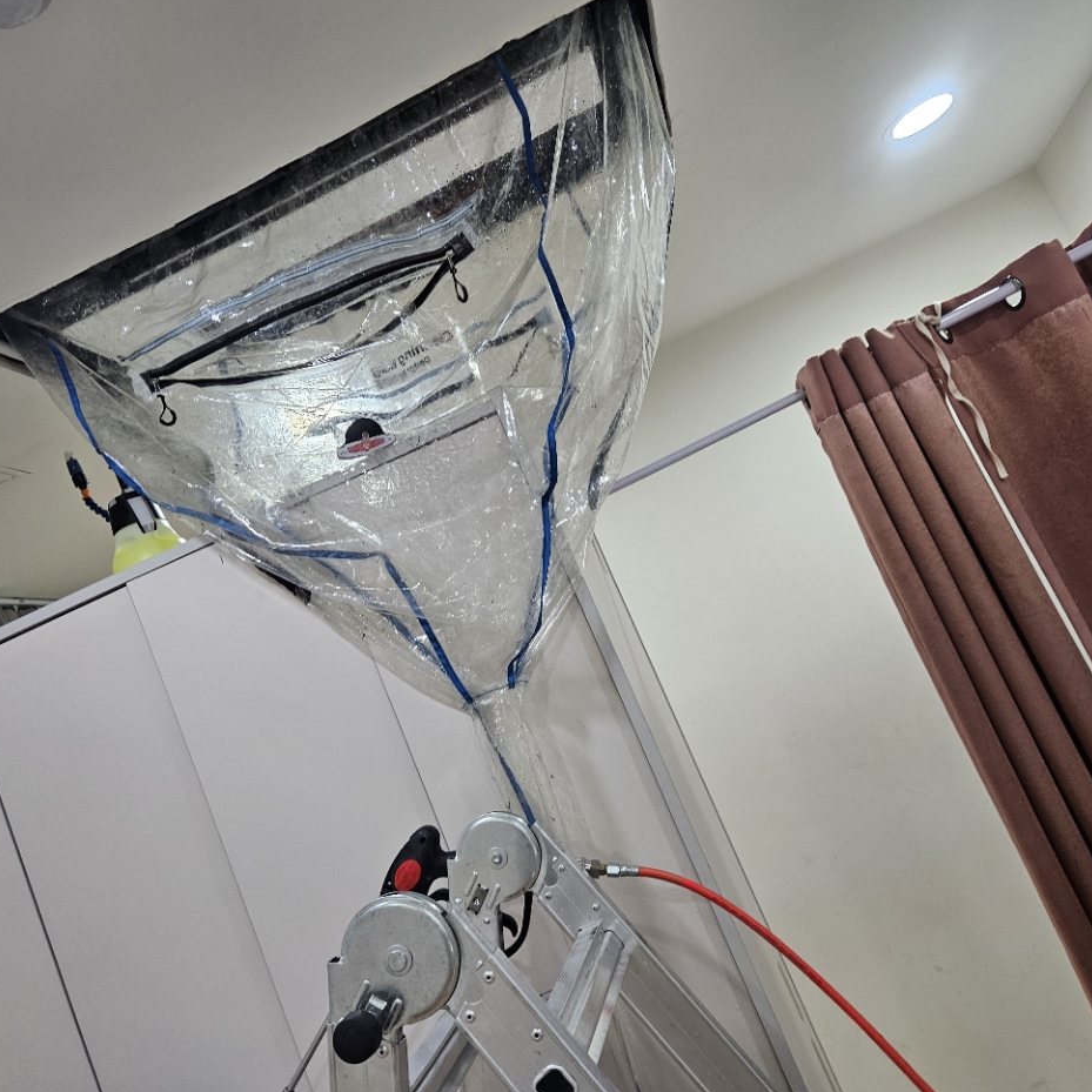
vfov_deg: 57.3
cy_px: 530
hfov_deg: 57.3
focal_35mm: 28
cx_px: 548
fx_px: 999
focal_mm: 5.4
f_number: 1.8
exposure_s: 1/120
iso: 160
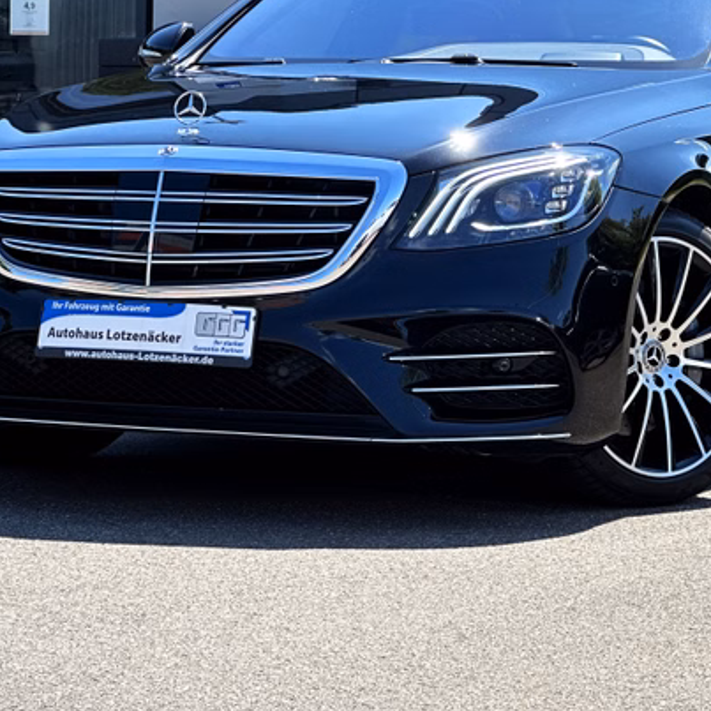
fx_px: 3137
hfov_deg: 12.9
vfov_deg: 12.9
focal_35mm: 135
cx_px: 436
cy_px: 183
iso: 32
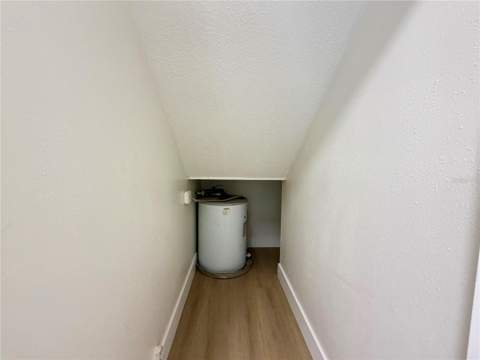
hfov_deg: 102.1
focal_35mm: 14
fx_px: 194
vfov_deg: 85.7
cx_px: 240
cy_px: 180
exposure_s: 1/60
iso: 400
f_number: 2.2
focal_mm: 2.22
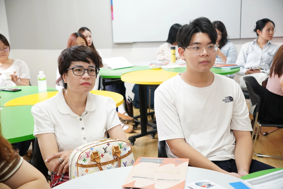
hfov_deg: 40.0
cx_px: 142
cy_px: 94
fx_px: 389
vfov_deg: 27.3
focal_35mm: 50
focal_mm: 33
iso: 2000
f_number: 4
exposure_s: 1/200
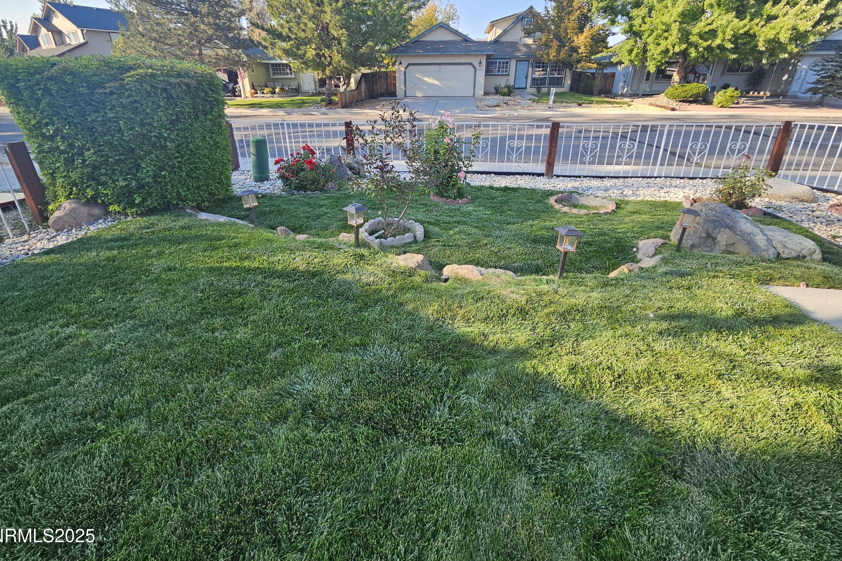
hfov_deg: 104.2
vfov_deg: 80.7
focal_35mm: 14
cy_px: 239
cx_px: 412
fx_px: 327
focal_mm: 2.2
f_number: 2.2
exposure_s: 1/428
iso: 50
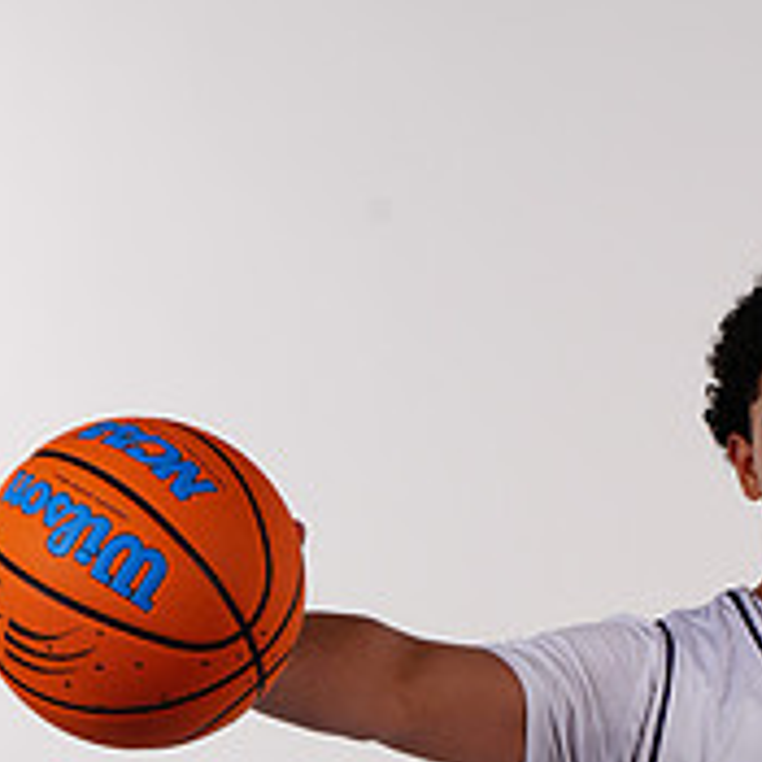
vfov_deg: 5.9
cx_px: 747
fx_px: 7372
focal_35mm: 296
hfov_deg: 5.9
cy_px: 980
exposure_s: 1/500
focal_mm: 105
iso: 200
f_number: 10
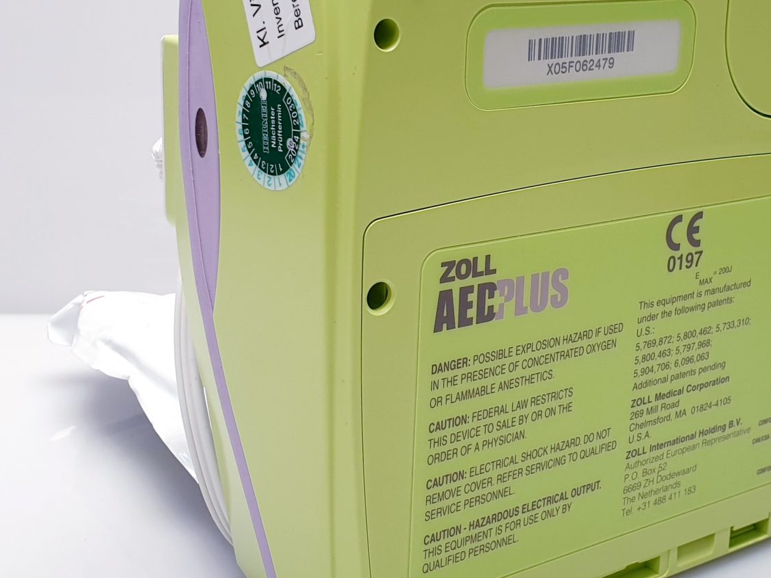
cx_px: 471
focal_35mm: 59
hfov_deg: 32.6
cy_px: 240
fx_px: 1314
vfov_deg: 24.8
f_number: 2.4
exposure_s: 1/50
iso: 64
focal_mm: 4.3
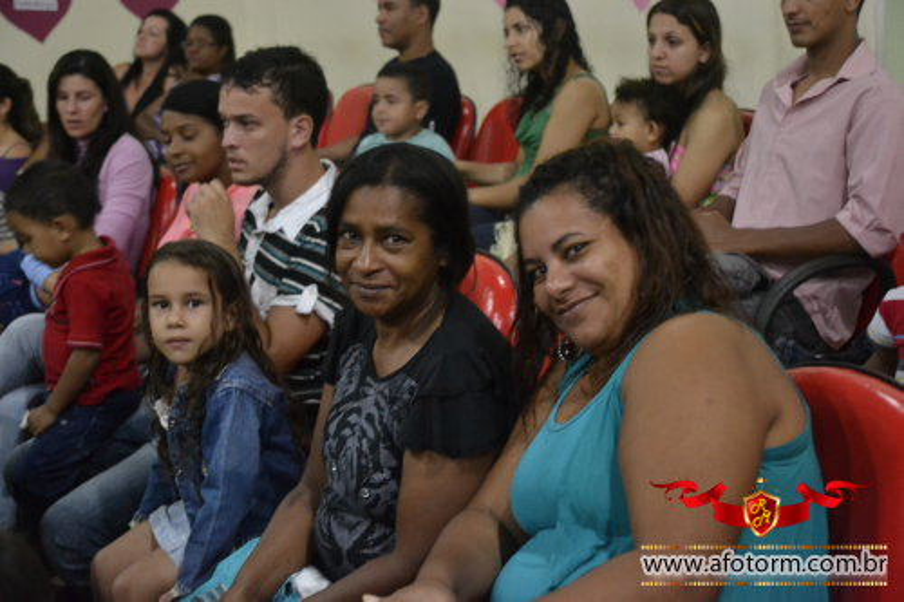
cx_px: 452
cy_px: 301
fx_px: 1657
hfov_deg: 30.5
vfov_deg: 20.6
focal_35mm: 66
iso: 3200
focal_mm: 44
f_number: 4.5
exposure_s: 1/20
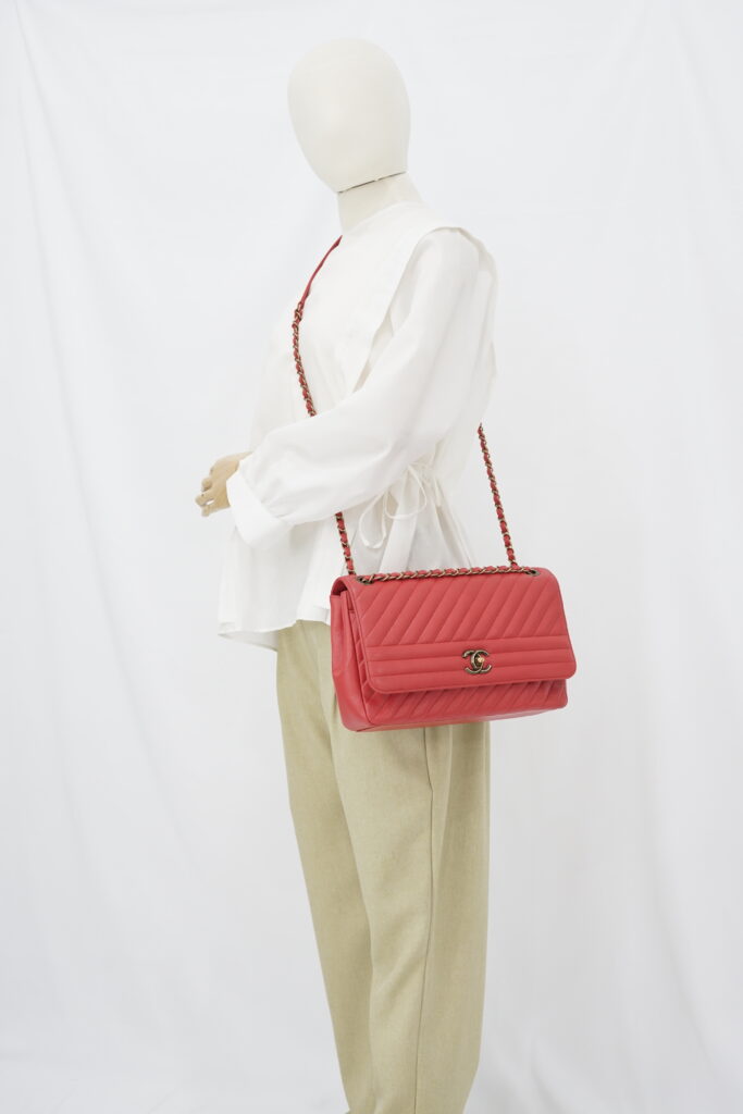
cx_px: 372
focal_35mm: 50
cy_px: 557
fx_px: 1547
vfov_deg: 39.6
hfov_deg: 27.0
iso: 640
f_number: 6.3
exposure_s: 1/8
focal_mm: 50
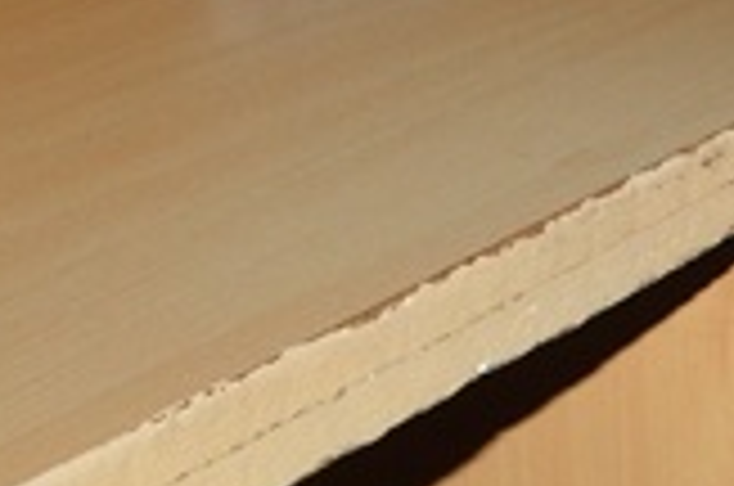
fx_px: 3929
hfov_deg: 9.2
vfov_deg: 6.7
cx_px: 1941
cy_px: -734
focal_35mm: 193
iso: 400
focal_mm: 21
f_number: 13
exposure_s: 1/250
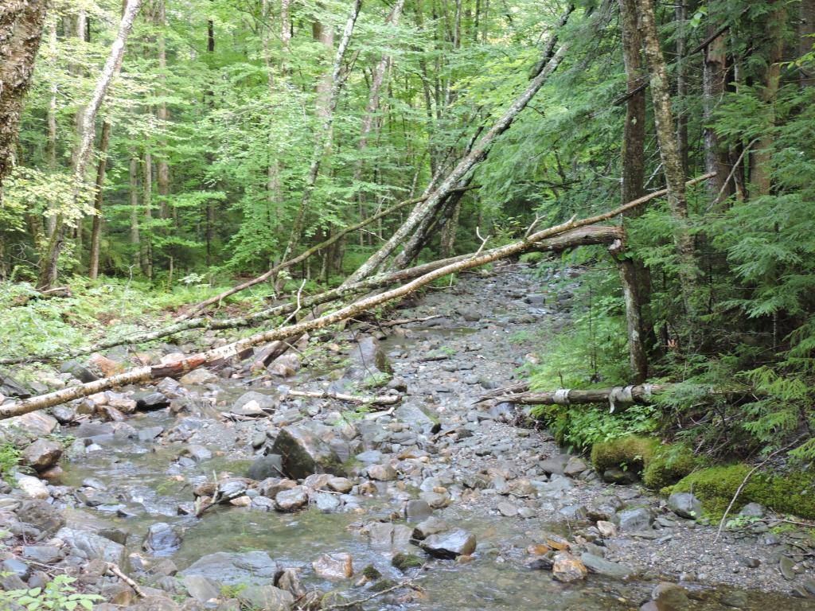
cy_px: 306
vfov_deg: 30.9
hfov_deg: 40.4
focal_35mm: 47
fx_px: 1107
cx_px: 408
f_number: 3.5
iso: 400
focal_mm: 8.4
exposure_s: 1/25
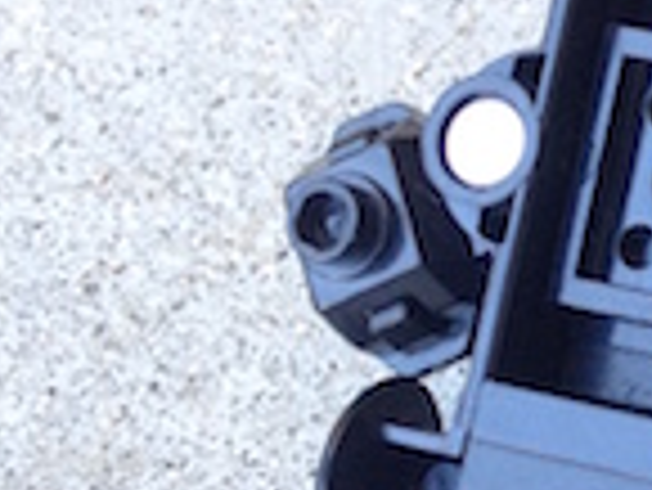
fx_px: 3638
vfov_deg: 7.7
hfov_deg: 9.7
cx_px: 1223
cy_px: 256
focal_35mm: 193
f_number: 2.4
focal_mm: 4.28
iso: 50
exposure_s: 1/40
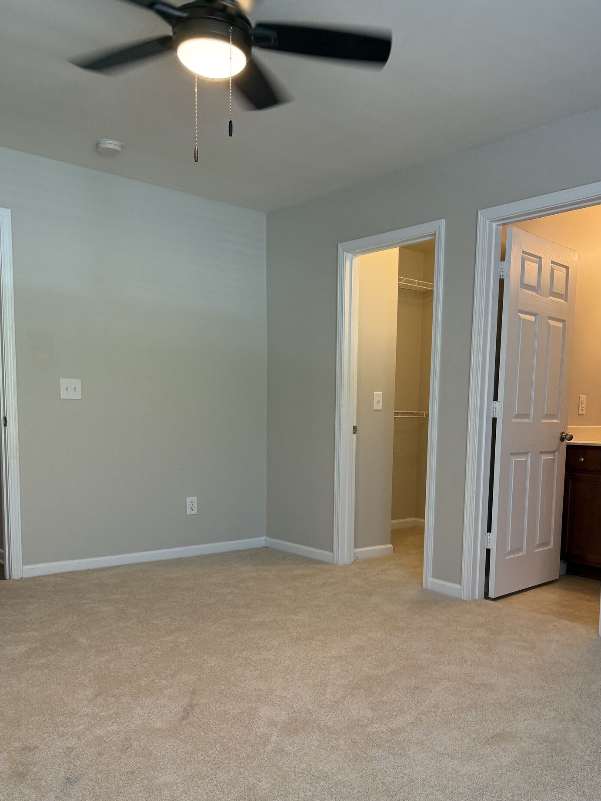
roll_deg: -2.1
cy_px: 487
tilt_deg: -6.7
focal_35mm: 30
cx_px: 372
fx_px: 695
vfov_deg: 59.4
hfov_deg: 46.4
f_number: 1.78
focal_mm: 6.76
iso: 200
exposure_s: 1/60
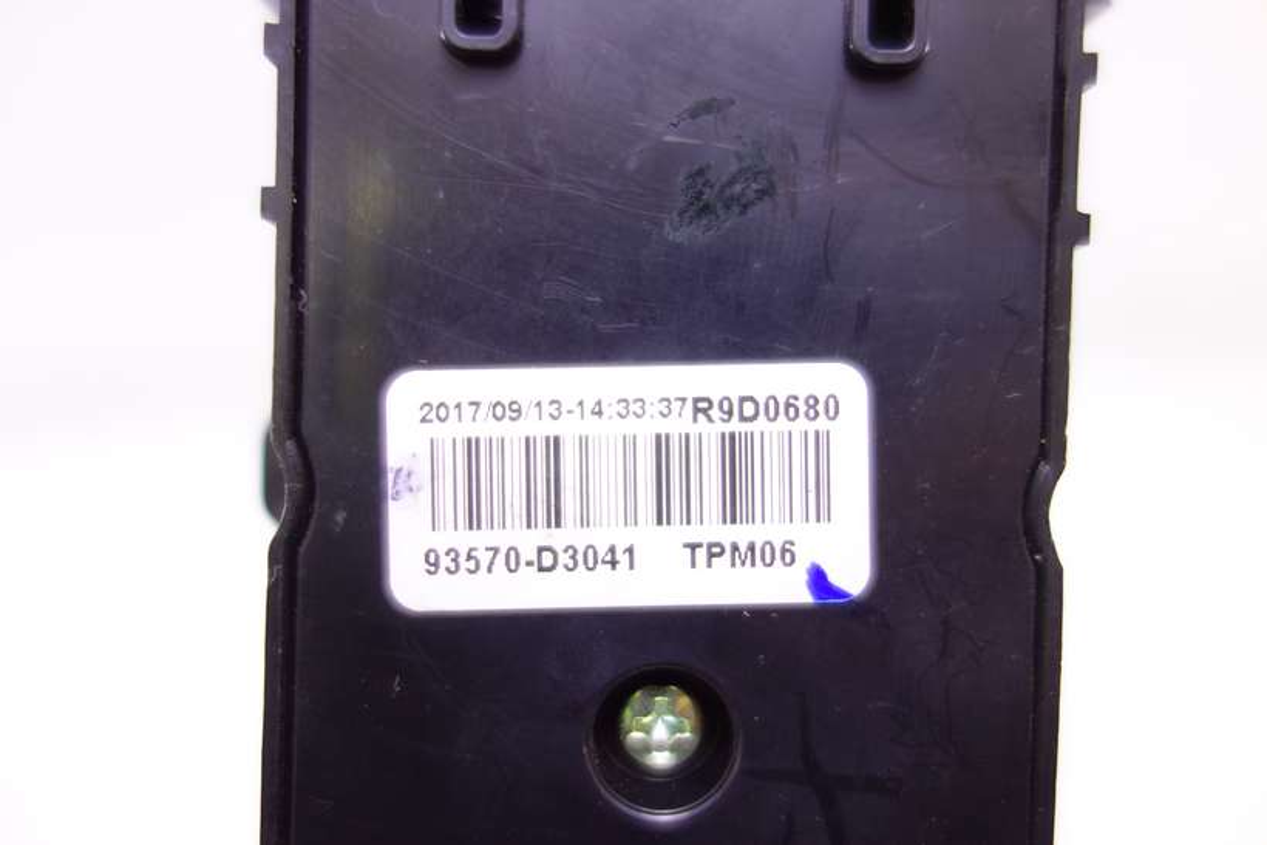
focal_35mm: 28
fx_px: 986
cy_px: 422
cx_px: 634
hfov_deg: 65.5
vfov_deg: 46.4
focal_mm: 10.4
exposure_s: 1/60
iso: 125
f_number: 1.8
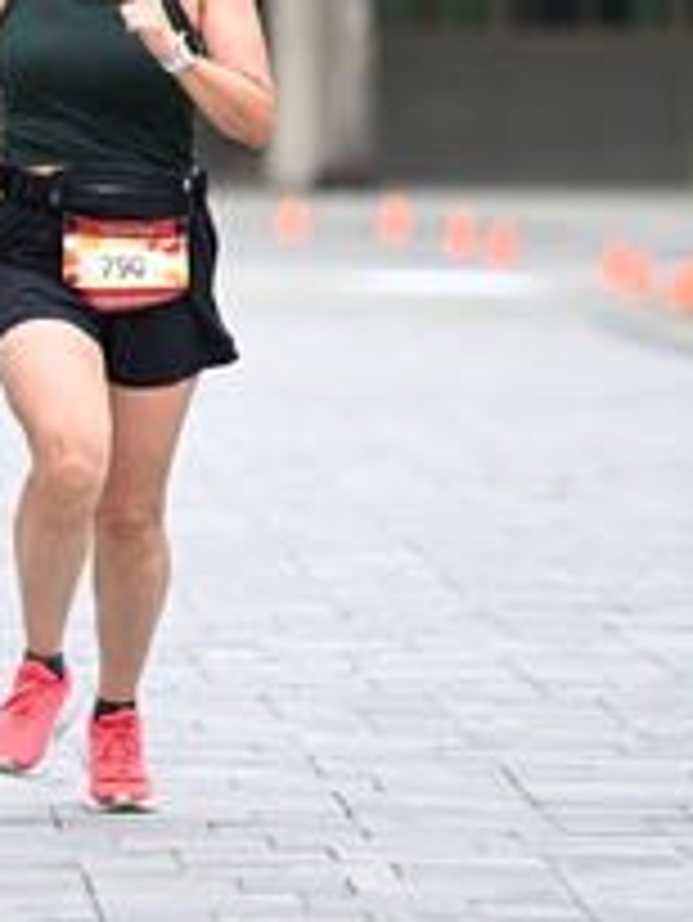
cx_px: 169
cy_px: -58
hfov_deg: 3.5
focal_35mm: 426
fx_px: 11359
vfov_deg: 4.6
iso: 640
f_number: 2.8
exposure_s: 1/1600
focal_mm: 165
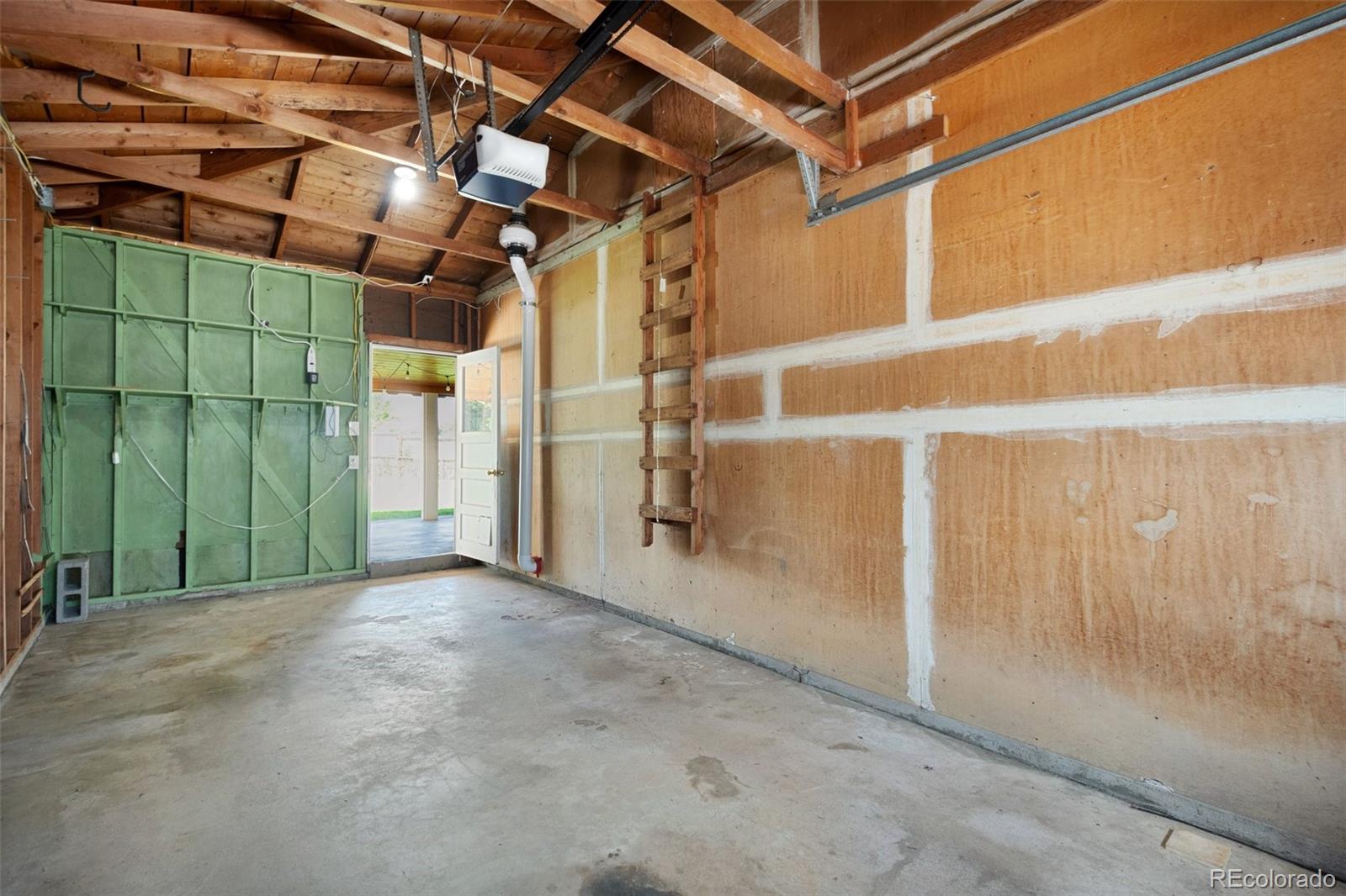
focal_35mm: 15
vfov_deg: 77.3
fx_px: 561
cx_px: 673
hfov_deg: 100.4
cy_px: 448
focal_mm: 10
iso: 400
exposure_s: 1/2.5
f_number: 8
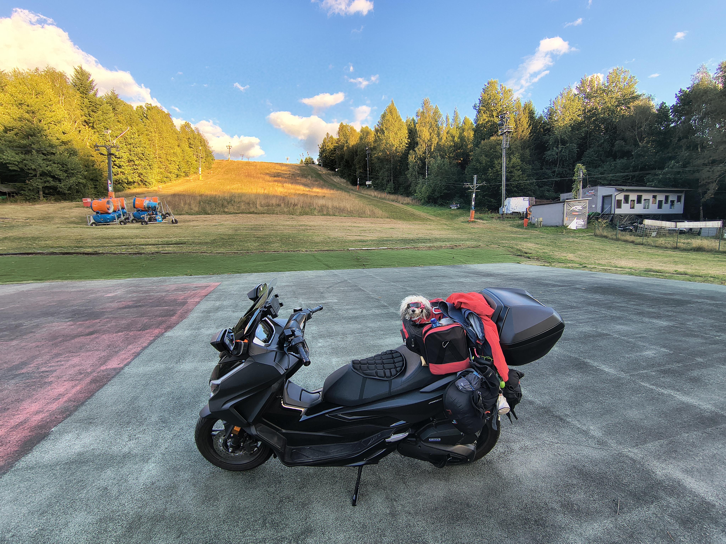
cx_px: 363
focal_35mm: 12
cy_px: 272
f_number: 2.2
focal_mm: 2.13
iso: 114
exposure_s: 1/100
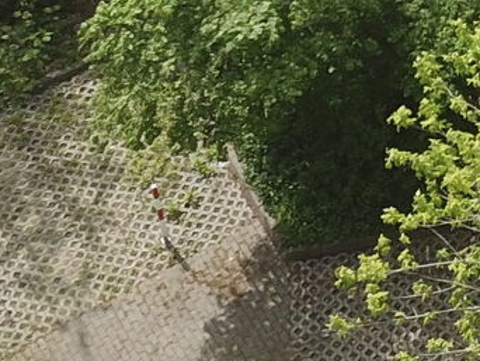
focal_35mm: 152
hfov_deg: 12.4
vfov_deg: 8.6
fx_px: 2109
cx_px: 720
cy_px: -610
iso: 100
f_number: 2.2
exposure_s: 1/773
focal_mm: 4.7
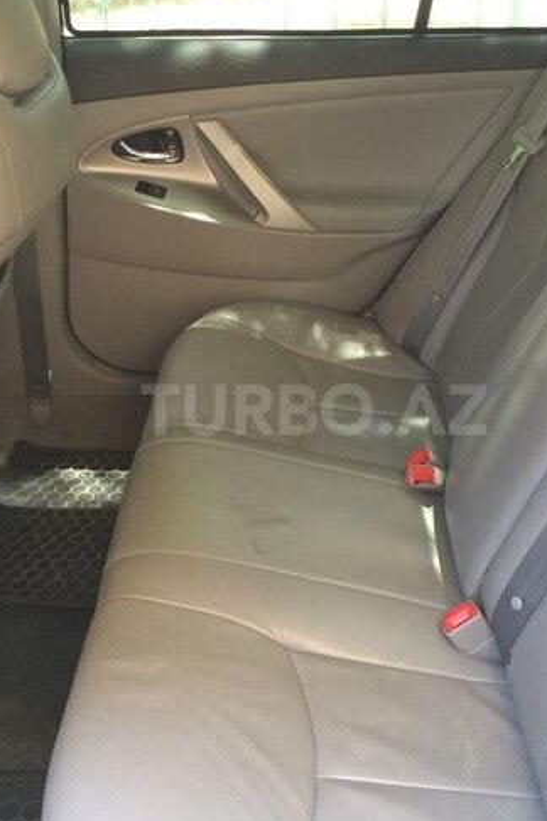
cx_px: 314
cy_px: 410
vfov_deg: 47.4
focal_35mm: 41
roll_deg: -0.5
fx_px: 934
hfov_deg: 32.6
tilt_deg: -32.3
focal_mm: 4.15
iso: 64
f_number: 2.2
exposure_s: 1/33
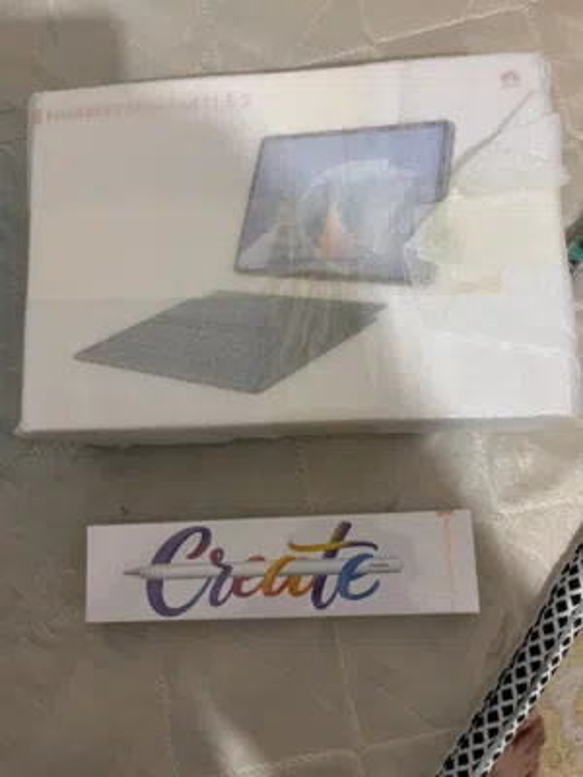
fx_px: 584
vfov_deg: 67.3
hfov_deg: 53.1
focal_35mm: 26
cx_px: 292
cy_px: 388
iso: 500
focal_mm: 5.1
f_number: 1.6
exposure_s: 1/60
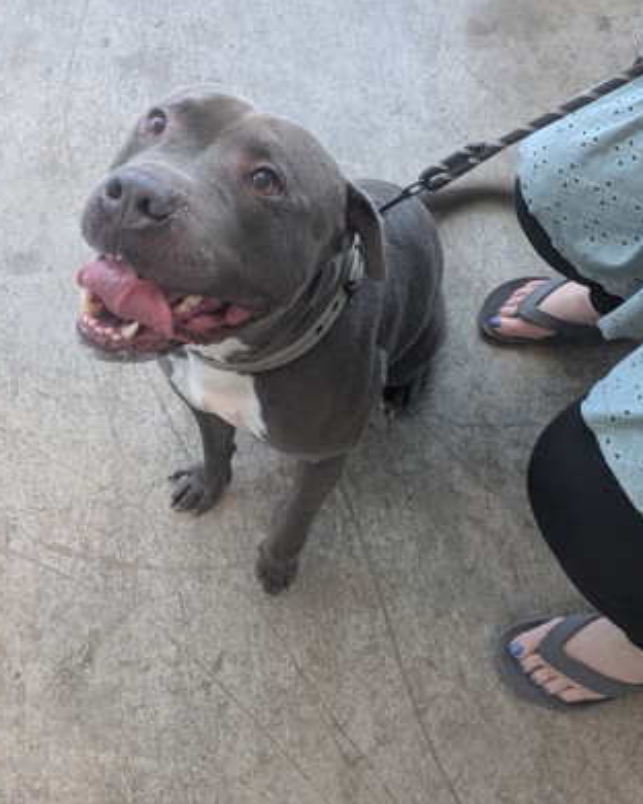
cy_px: 327
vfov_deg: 51.2
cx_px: 307
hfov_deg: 42.2
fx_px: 833
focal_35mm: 35
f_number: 1.89
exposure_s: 1/120
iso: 130
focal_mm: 5.43
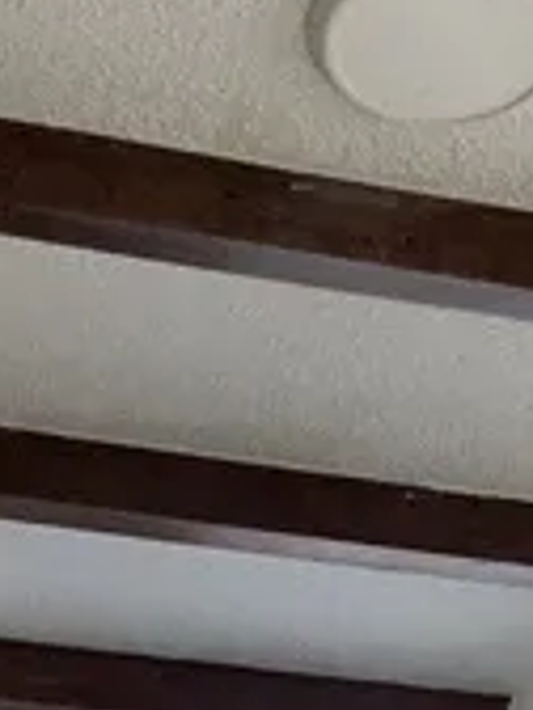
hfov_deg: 13.0
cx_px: 381
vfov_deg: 16.4
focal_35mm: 114
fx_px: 2340
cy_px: 913
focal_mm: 2.69
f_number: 1.9
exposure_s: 1/33
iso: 250
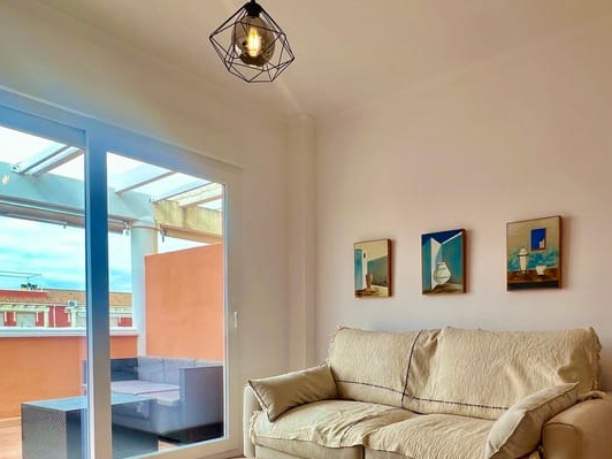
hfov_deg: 68.6
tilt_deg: -1.8
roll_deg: +0.0
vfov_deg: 52.3
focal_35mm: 25
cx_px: 372
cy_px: 349
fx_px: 442
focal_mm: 1.57
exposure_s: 1/99
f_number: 1.8
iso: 32
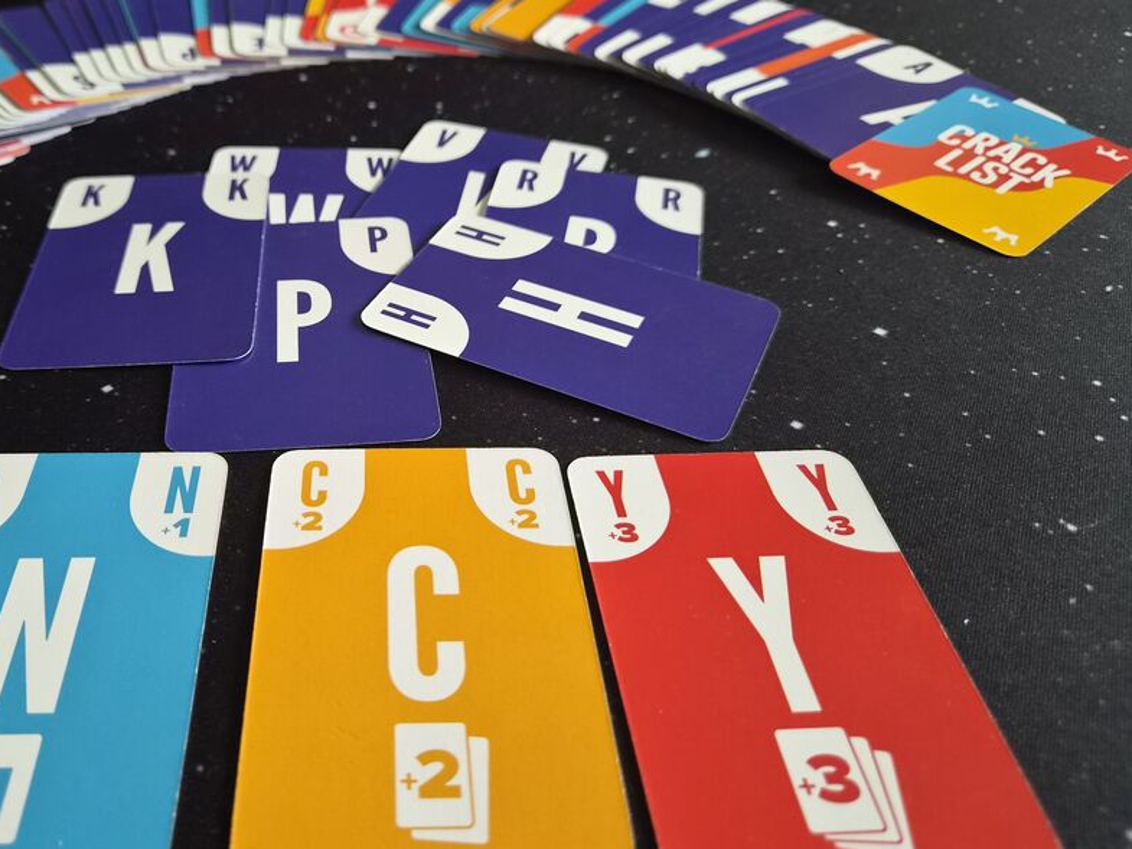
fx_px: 981
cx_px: 408
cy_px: 381
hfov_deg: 59.0
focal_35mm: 30
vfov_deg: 46.7
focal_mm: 5.4
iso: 640
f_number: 1.8
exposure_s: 1/100
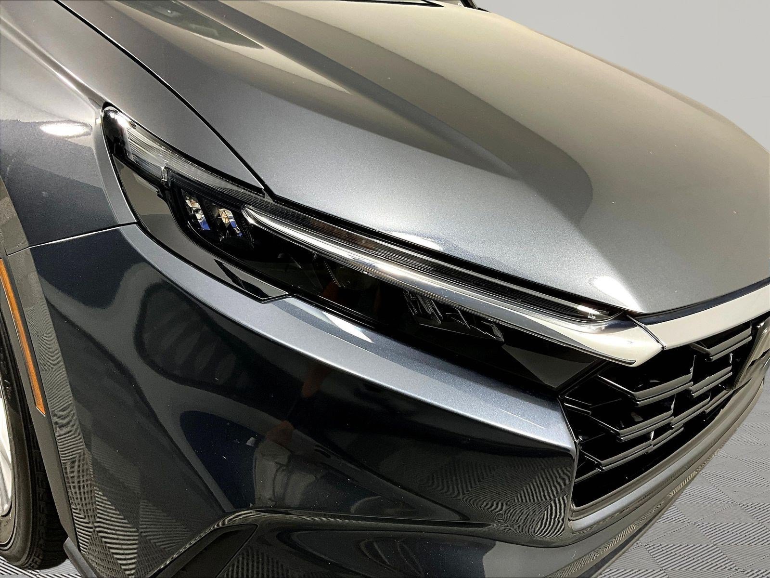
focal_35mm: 29
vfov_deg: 48.2
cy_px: 289
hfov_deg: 61.7
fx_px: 645
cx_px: 385
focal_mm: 3
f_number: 1.8
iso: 64
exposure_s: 1/120
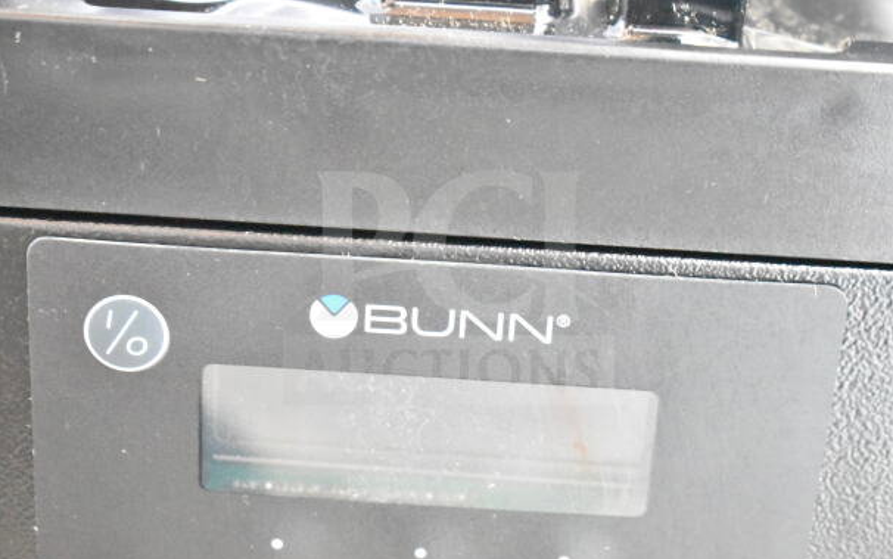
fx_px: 1874
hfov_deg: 26.8
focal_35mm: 77
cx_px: 448
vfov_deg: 16.9
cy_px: 288
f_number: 5.6
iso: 25600
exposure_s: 1/15
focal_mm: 50
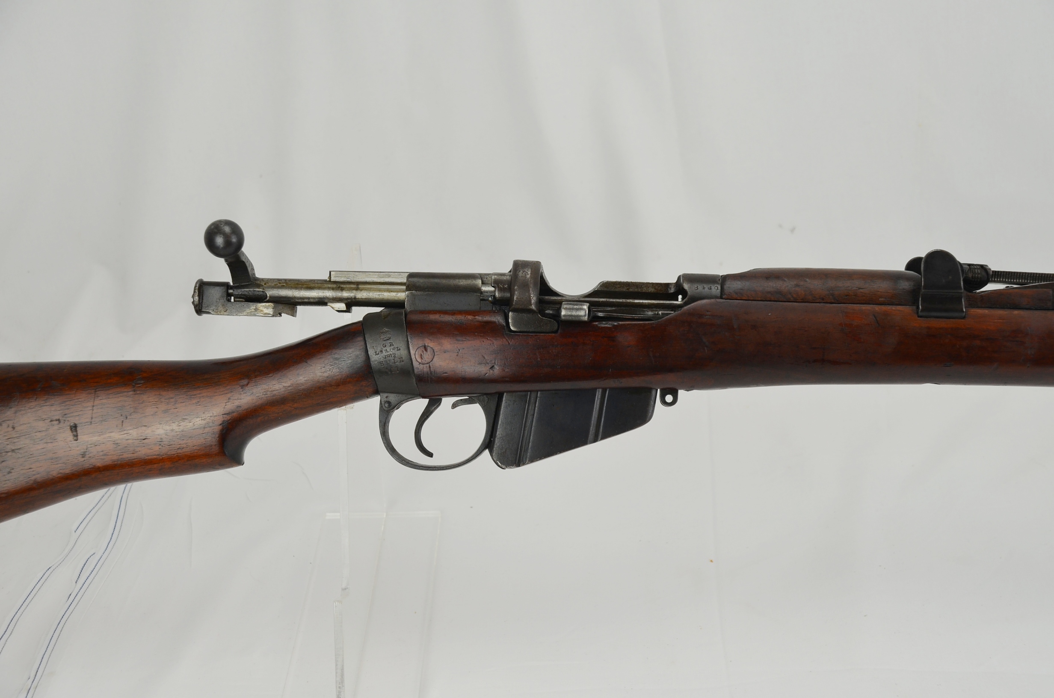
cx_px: 527
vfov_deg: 28.0
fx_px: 1402
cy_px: 349
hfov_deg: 41.2
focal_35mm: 48
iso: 320
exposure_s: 1/125
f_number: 5.6
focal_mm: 32
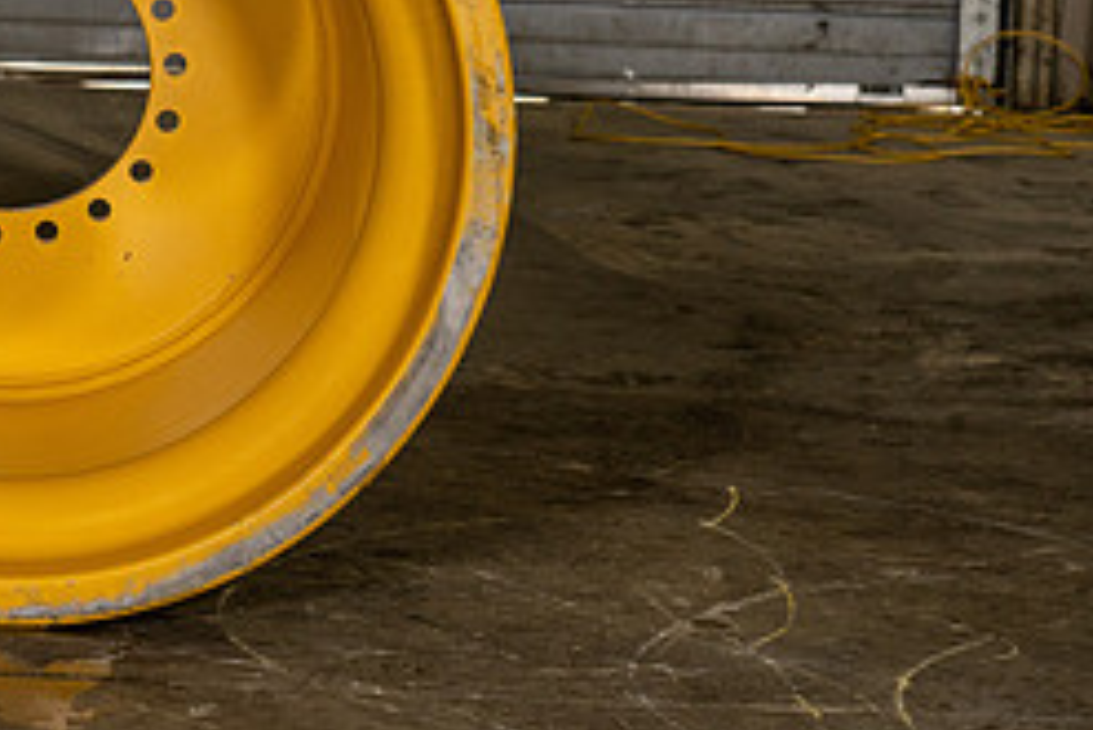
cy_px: 69
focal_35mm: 150
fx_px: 4557
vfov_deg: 9.1
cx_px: -124
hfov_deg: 13.4
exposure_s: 1/125
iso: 800
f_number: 5.6
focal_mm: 64
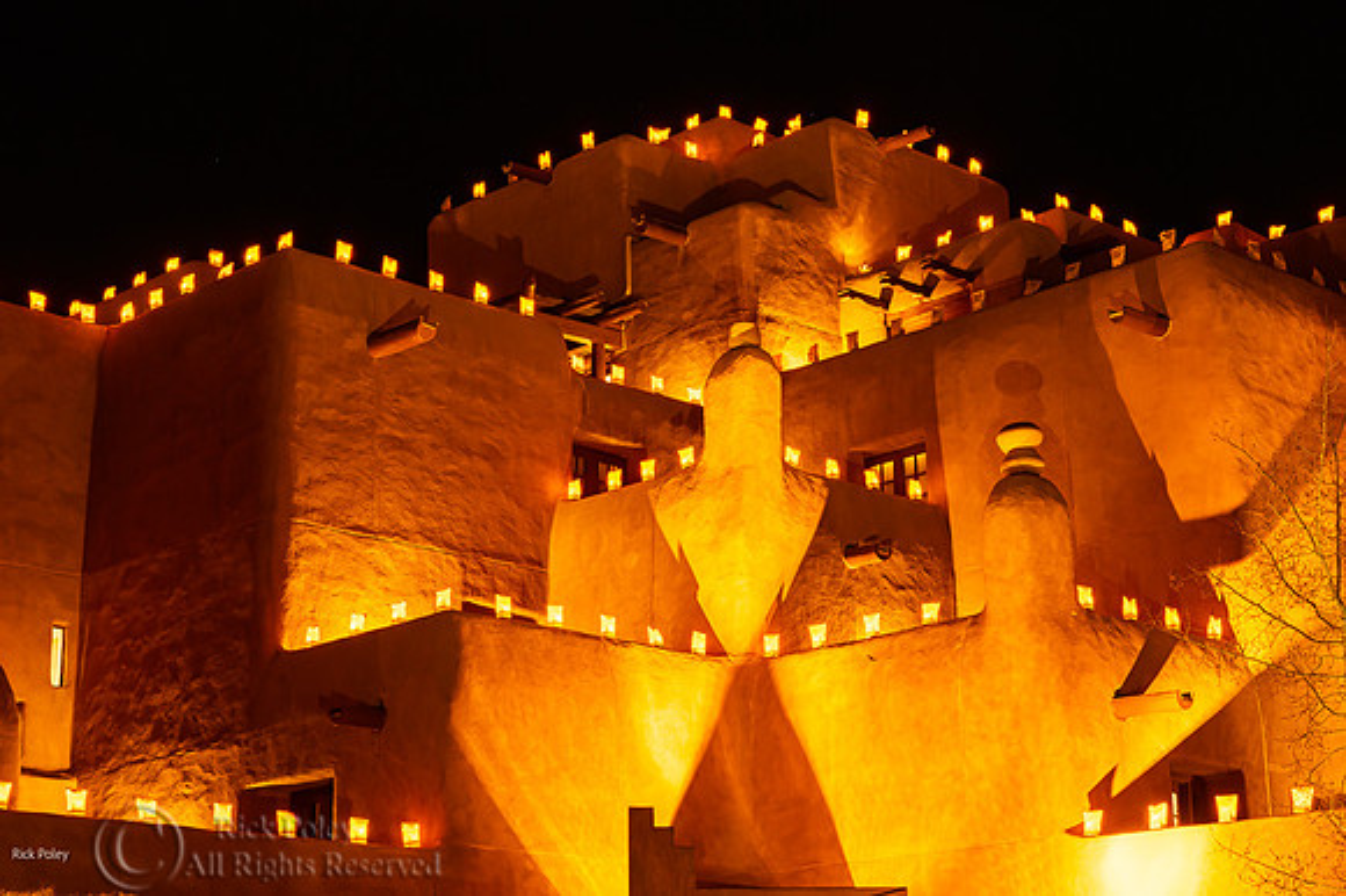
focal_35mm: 64
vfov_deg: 21.1
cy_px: 448
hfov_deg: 31.2
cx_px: 673
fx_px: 2408
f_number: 11
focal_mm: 63
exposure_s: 10
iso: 400
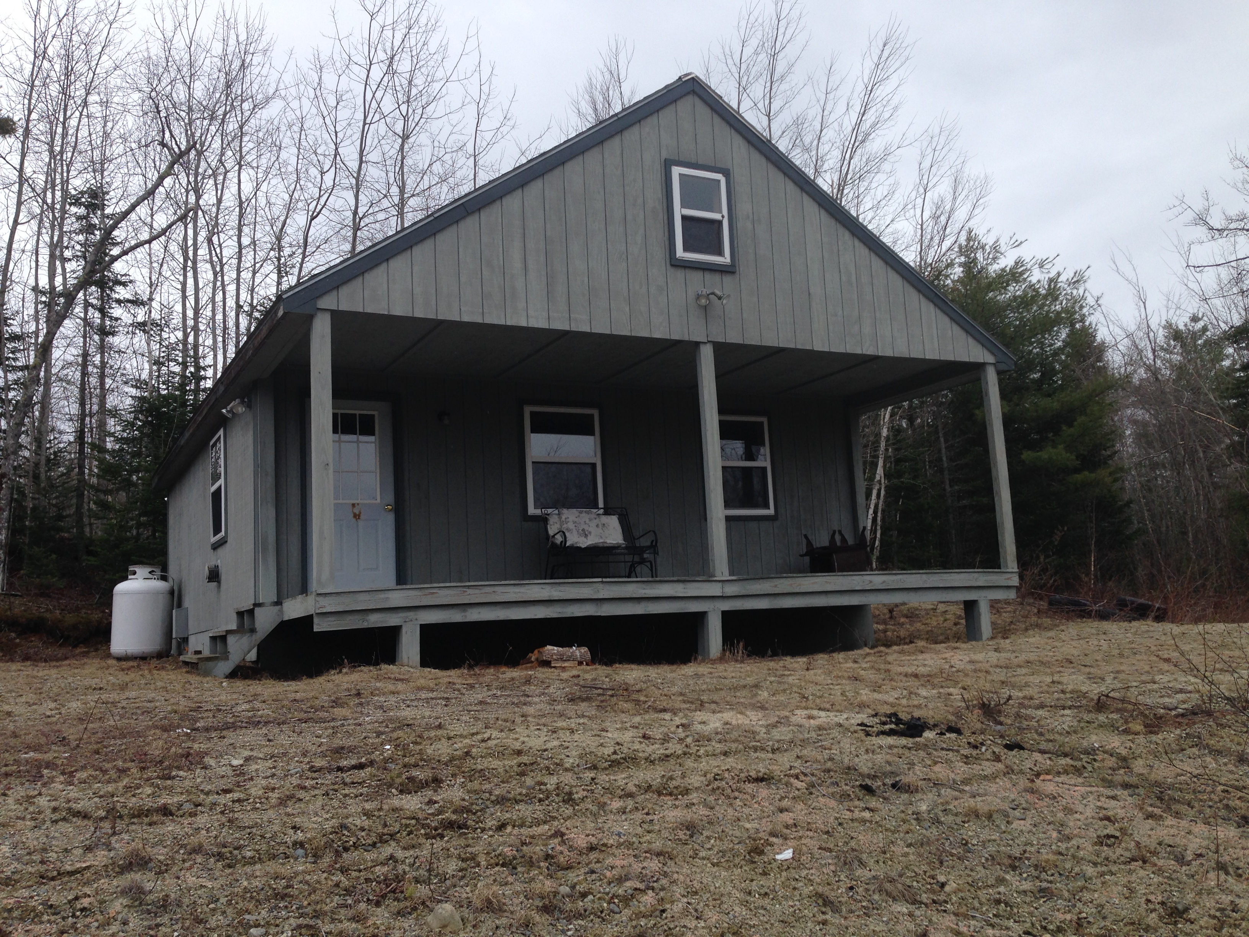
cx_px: 624
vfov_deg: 42.9
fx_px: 1191
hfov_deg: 55.4
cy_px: 468
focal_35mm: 33
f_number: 2.4
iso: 50
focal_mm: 4.12
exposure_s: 1/723
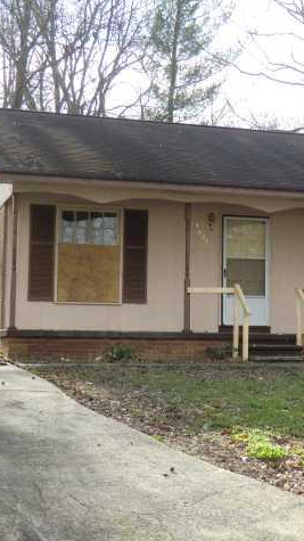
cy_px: 271
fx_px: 989
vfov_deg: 30.6
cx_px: 277
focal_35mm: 69
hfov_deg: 17.2
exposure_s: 1/100
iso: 64
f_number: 4
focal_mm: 8.4
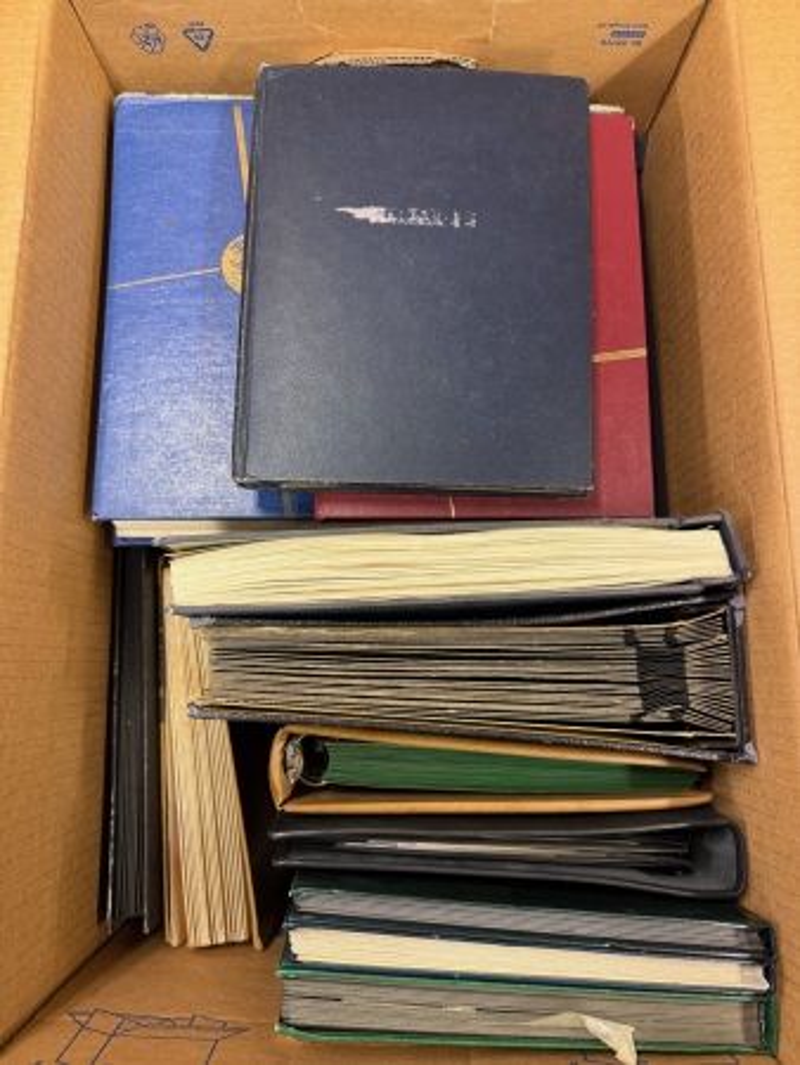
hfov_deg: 56.9
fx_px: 739
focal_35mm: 24
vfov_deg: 71.6
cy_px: 532
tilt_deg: -78.9
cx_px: 400
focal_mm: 6.76
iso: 250
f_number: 1.78
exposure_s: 1/50
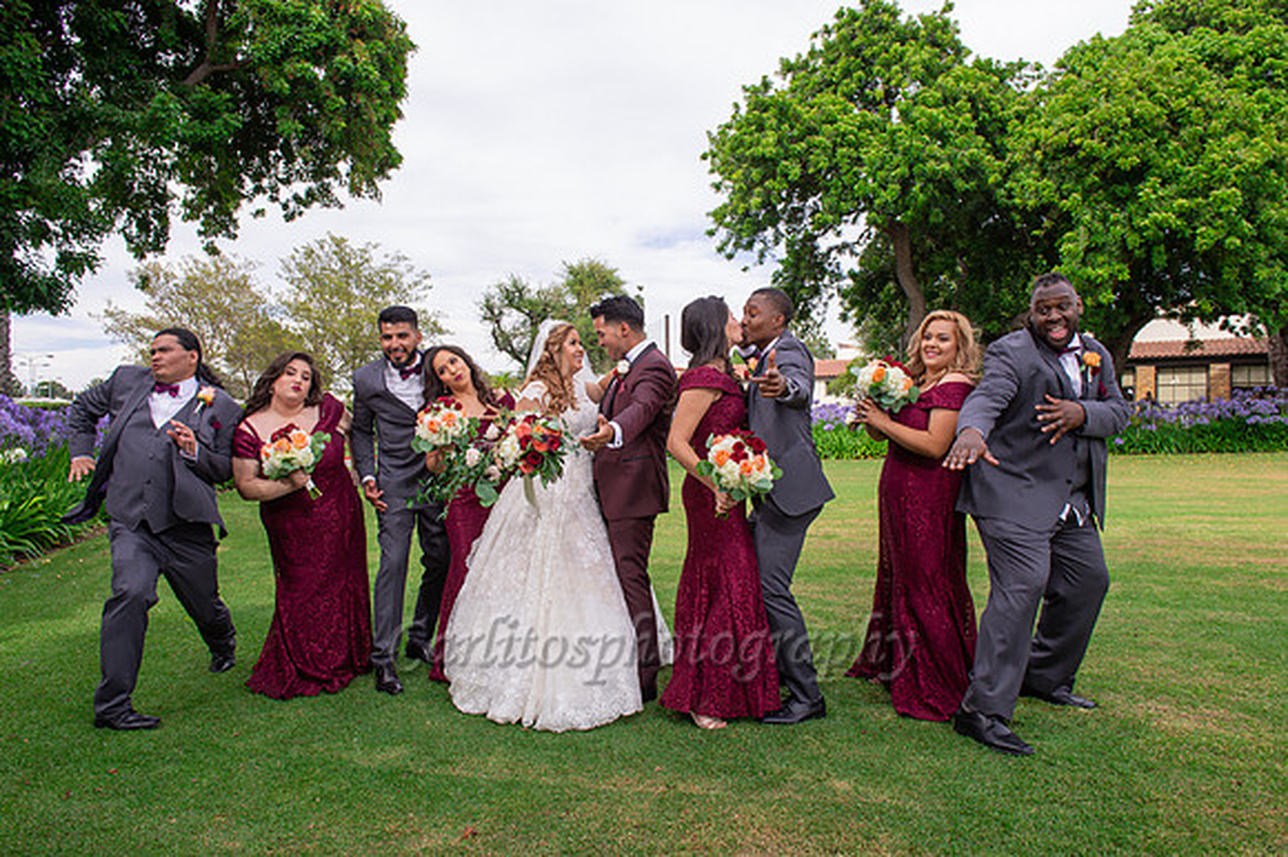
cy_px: 428
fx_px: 858
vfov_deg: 53.1
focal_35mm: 24
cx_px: 644
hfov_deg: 73.8
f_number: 8
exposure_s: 1/250
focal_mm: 24
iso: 400
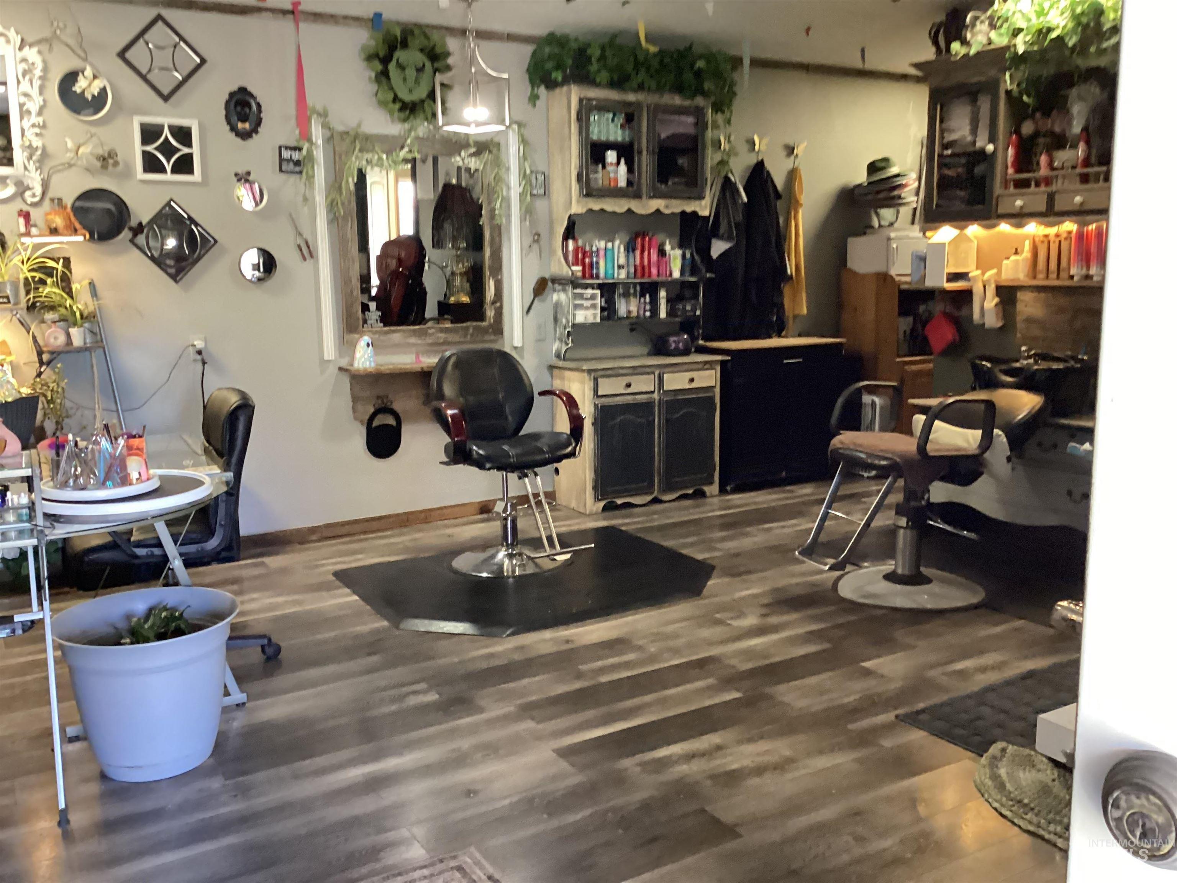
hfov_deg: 58.4
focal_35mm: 31
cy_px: 442
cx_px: 588
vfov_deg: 45.4
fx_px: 1054
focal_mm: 3.3
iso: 400
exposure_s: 1/40
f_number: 2.4
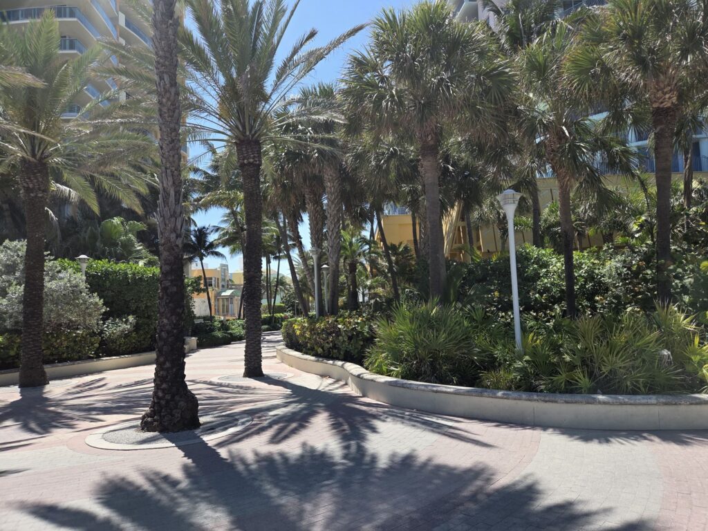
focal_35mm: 23
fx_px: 470
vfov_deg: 58.9
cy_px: 266
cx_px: 354
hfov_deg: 73.9
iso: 80
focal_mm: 5.4
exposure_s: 1/3211
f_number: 1.8
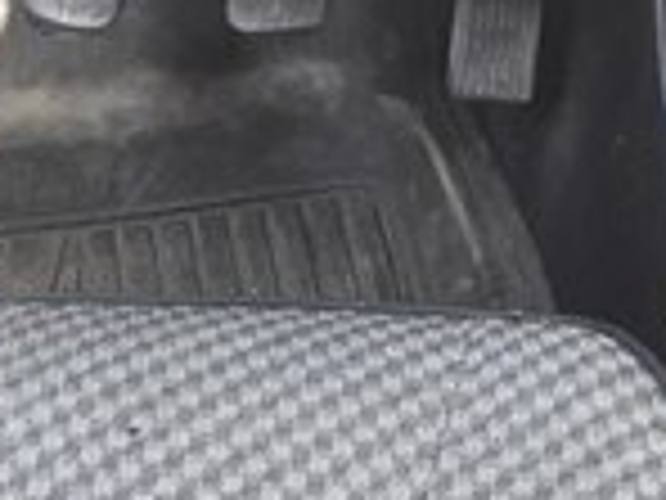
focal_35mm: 125
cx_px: 914
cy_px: -268
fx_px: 2405
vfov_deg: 11.3
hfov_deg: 14.9
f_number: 1.9
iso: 80
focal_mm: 3.7
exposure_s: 1/100
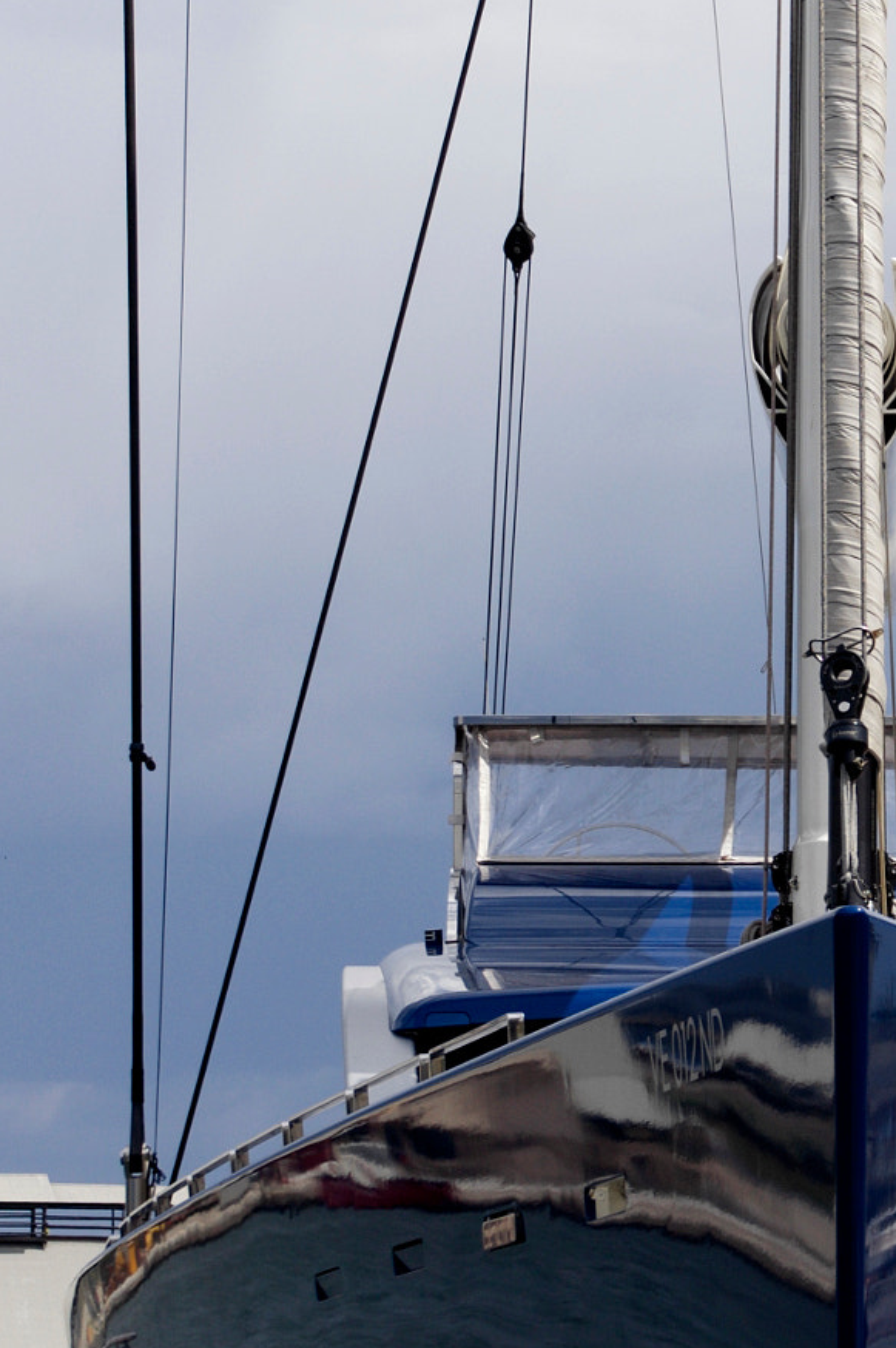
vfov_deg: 9.8
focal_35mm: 211
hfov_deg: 6.5
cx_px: 851
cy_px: 674
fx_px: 7892
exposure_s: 1/1000
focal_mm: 60
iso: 100
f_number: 5.6
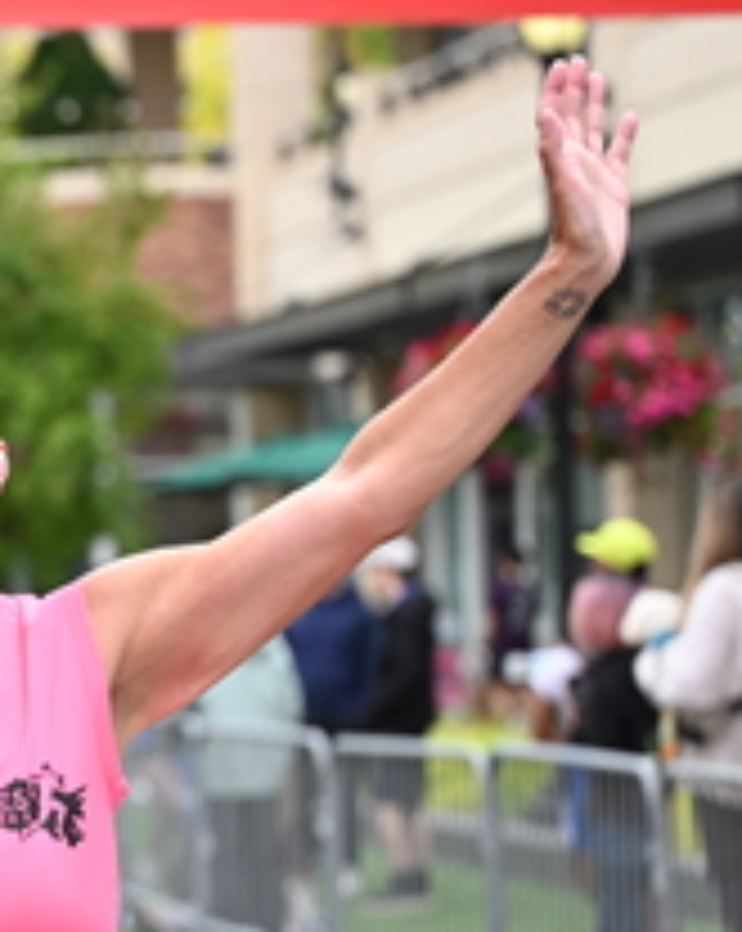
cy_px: 493
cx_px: -157
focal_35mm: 175
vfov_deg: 11.0
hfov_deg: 8.7
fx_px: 4814
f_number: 2.8
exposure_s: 1/2000
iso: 640
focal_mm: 70
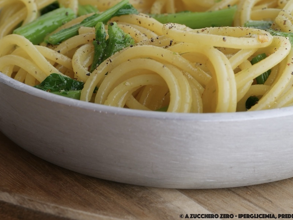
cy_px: 55
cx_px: 167
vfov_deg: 11.4
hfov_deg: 15.2
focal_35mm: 130
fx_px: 1100
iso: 200
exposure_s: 1/60
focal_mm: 43
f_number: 5.6
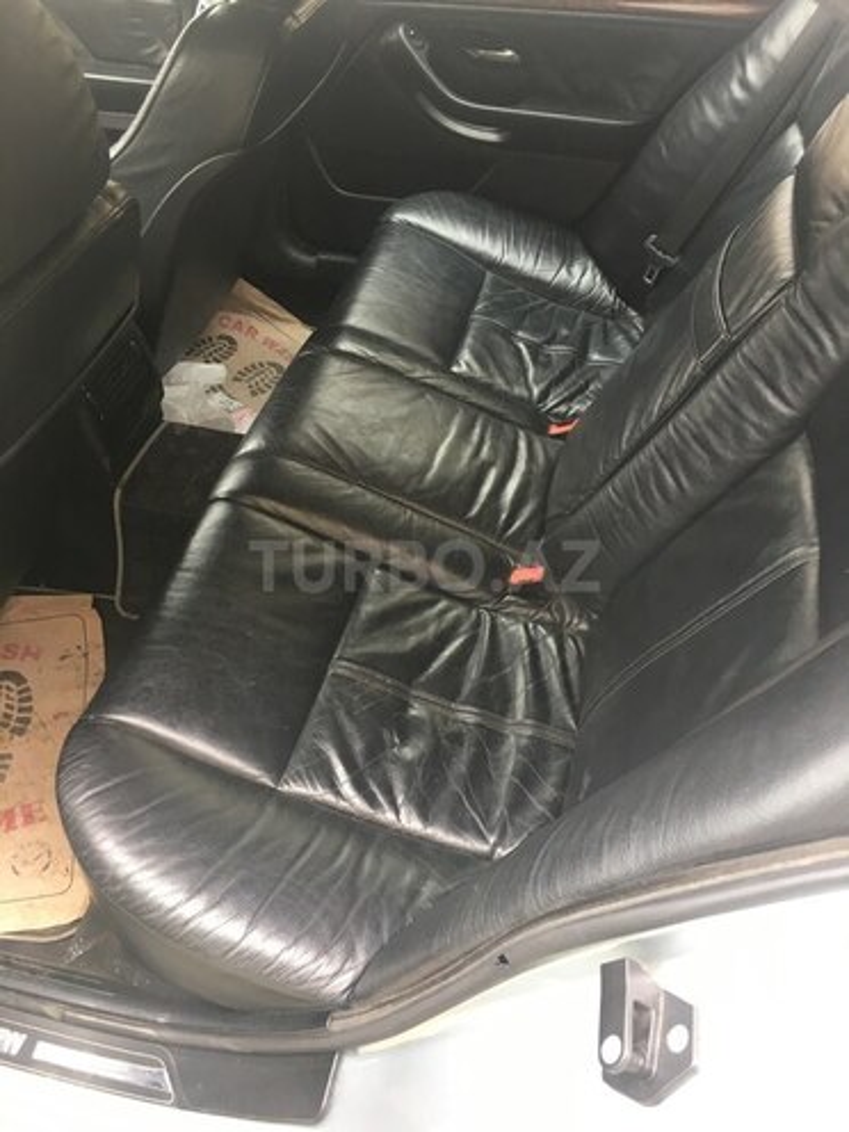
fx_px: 948
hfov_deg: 48.2
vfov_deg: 61.7
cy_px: 566
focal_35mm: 29
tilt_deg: -46.6
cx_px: 424
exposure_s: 1/33
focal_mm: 4.15
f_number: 2.2
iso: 64
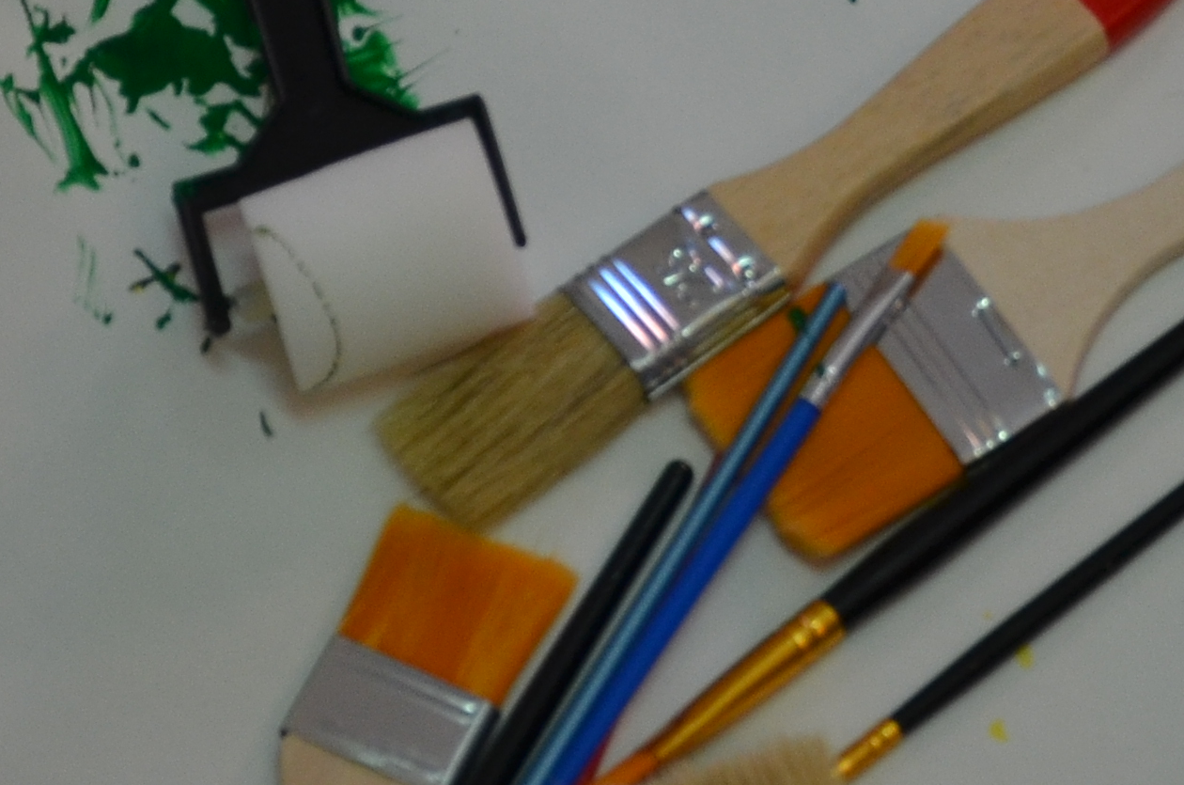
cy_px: -343
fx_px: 8665
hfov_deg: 7.8
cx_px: 1086
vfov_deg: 5.1
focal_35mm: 264
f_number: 4.8
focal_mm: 45
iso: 250
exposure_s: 1/80
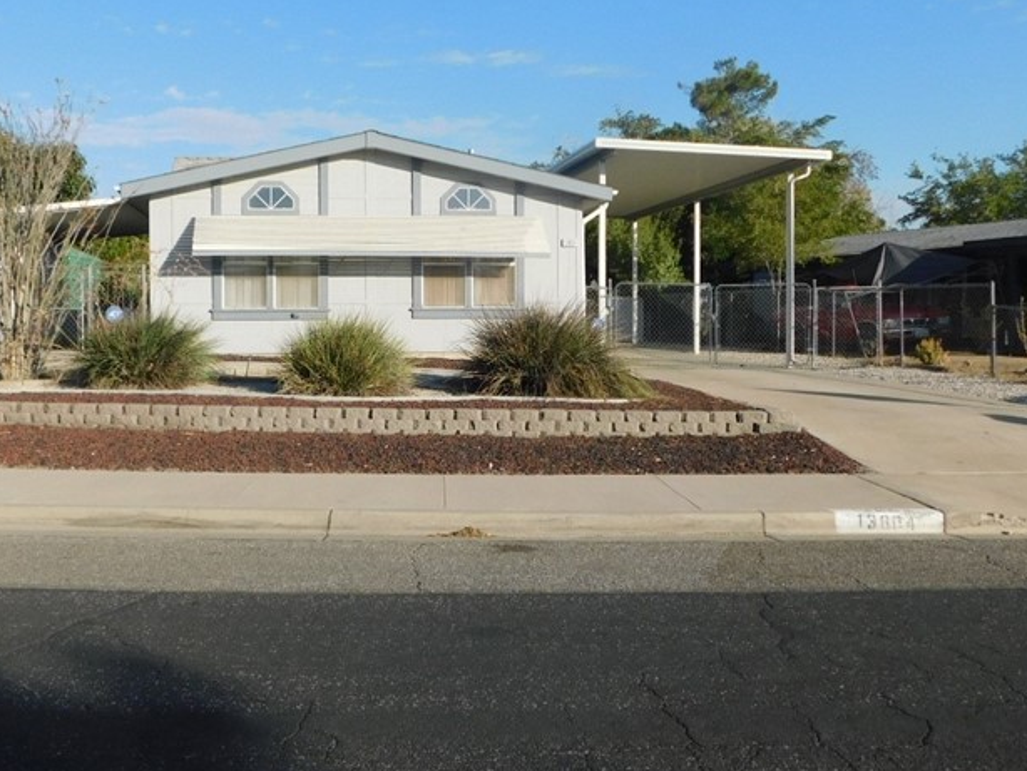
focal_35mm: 40
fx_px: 1187
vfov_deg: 36.0
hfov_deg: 46.6
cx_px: 418
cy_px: 358
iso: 125
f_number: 6
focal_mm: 4.1
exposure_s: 1/500
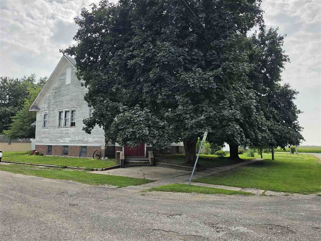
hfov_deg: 73.9
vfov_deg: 58.9
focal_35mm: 23
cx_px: 160
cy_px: 120
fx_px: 213
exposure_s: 1/7939
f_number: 1.4
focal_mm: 6.5
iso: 64
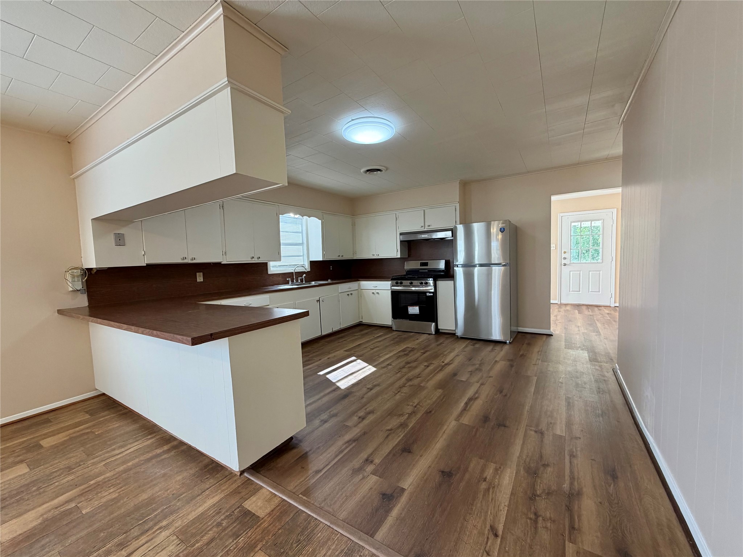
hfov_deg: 102.1
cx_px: 372
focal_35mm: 14
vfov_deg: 85.7
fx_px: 300
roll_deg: +1.7
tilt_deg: -4.4
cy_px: 278
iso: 160
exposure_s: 1/120
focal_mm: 2.22
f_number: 2.2
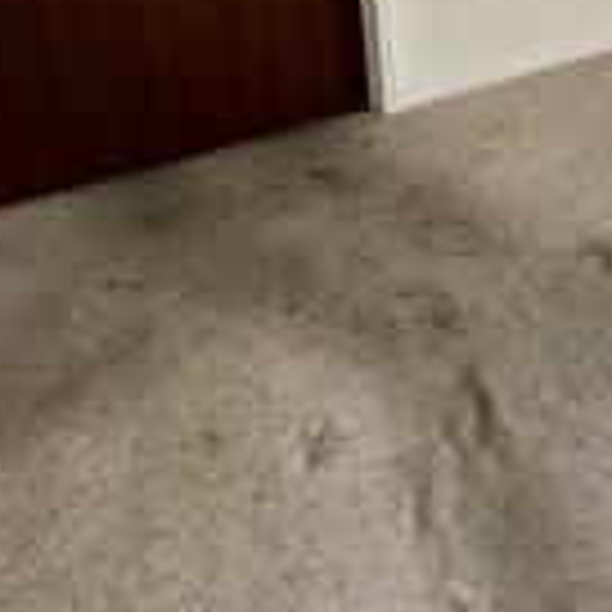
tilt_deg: -12.5
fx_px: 1060
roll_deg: -2.6
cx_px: 988
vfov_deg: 26.1
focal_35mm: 53
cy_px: -236
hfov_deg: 23.5
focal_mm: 2.22
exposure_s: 1/156
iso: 40
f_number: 2.2
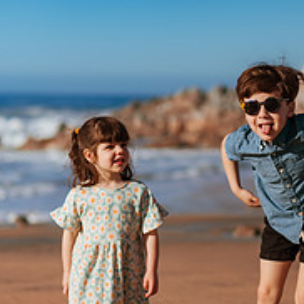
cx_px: 205
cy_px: 117
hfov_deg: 14.3
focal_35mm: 122
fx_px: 1212
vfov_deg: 14.3
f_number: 2
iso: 50
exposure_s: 1/8000
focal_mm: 58
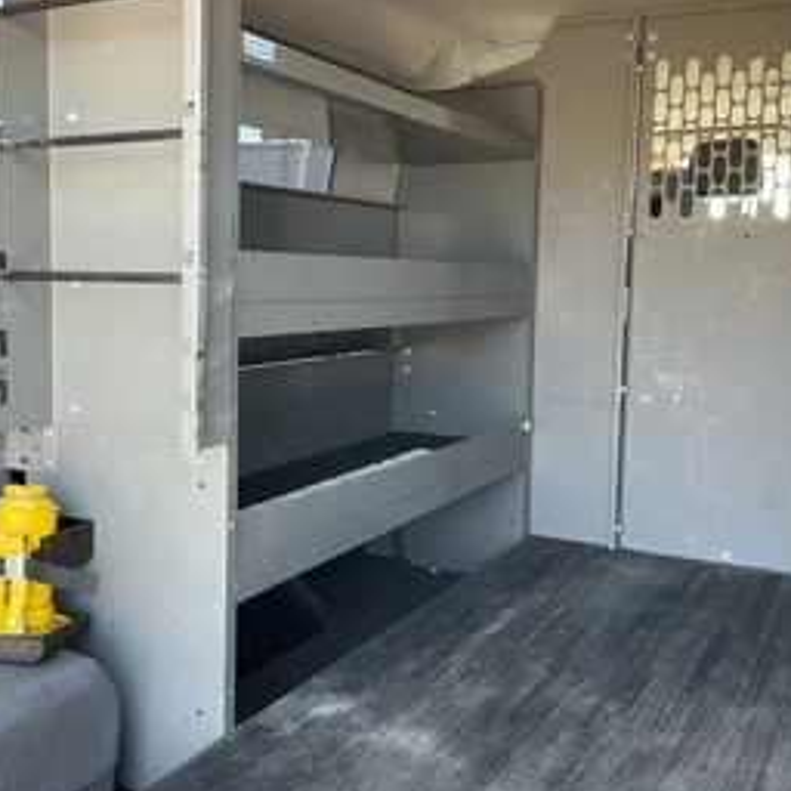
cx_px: 312
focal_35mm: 40
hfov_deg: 41.6
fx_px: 1034
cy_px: 355
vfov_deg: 41.8
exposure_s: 1/122
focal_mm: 3
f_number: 1.8
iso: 50
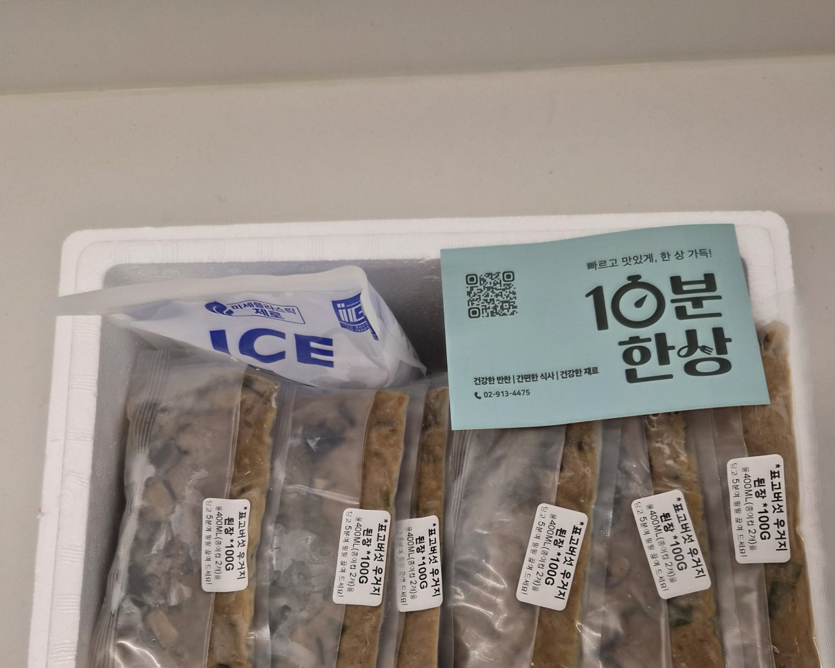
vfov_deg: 47.1
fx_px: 741
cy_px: 484
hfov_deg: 58.8
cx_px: 417
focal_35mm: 30
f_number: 1.8
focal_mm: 5.4
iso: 160
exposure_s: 1/120
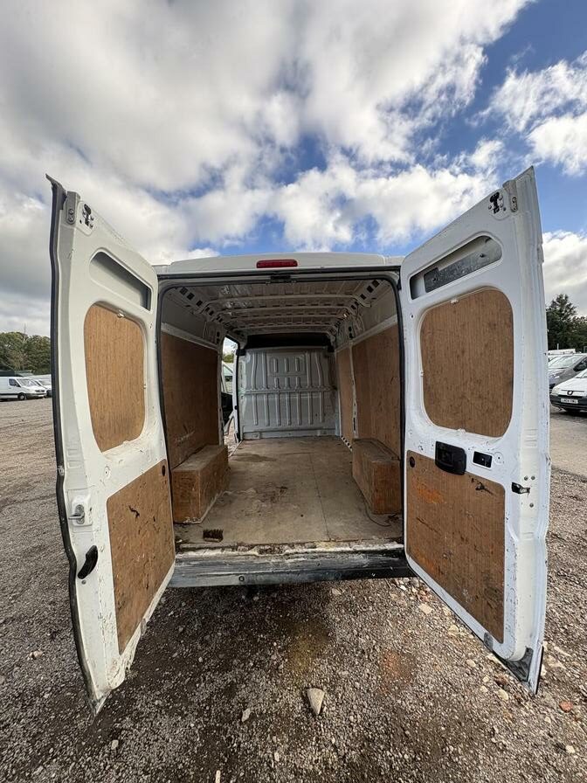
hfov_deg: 85.7
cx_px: 294
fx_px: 317
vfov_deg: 102.1
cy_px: 392
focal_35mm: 14
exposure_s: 1/243
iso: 40
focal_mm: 2.22
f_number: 2.2
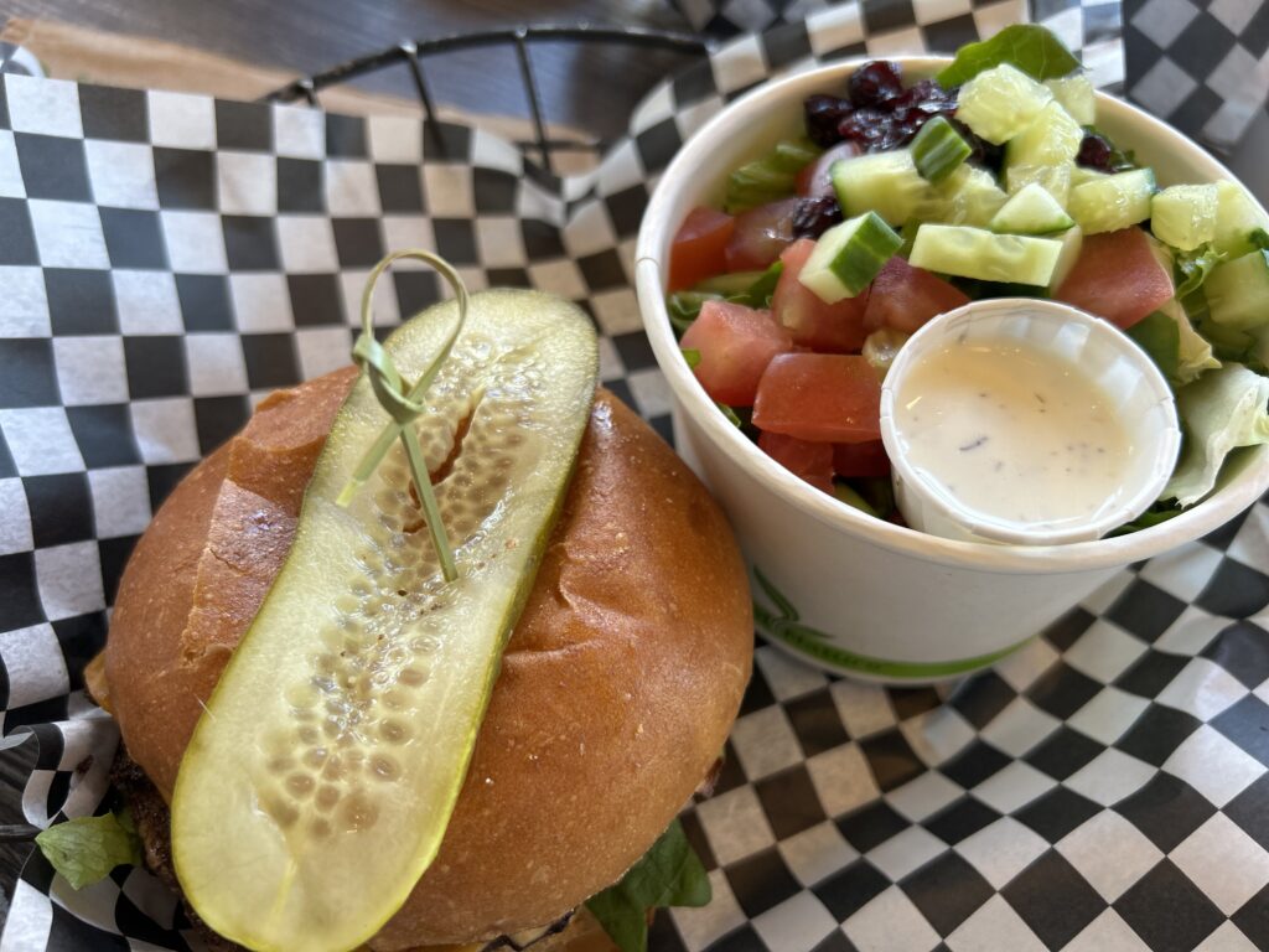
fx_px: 953
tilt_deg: -58.3
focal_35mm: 26
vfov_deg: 53.1
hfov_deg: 67.3
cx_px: 634
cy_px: 476
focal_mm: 5.7
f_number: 1.5
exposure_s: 1/120
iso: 100
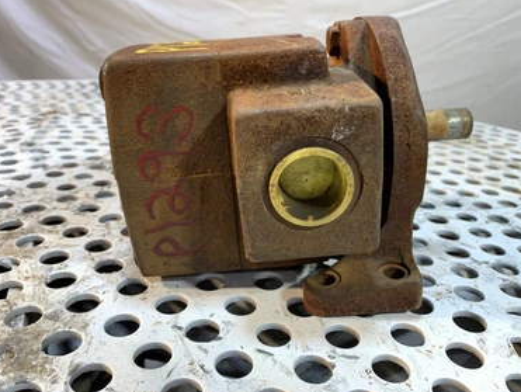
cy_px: 185
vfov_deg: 49.8
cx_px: 274
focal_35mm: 28
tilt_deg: -20.0
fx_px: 422
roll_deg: -2.4
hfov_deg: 63.4
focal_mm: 4.25
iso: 100
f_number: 1.8
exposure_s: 1/60
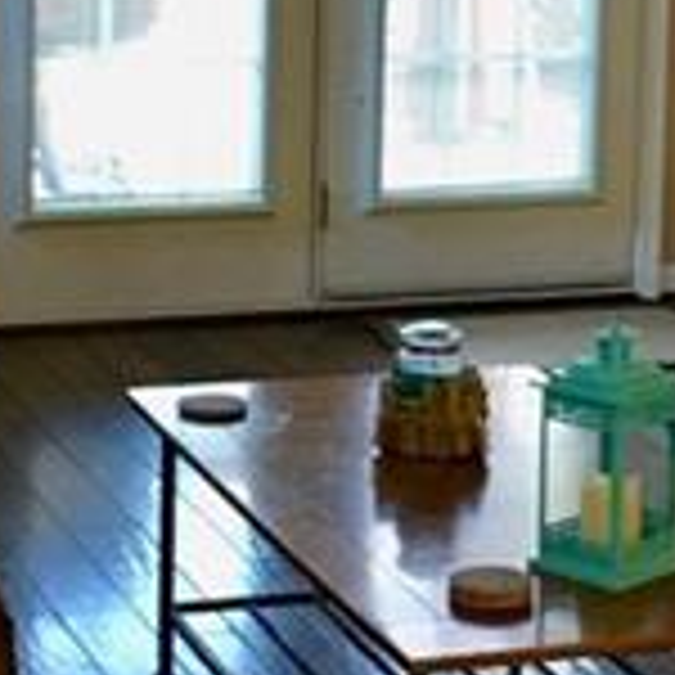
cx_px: 436
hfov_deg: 13.3
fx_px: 2890
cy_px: 0
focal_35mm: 131
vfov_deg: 13.1
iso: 100
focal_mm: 4.15
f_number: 2.2
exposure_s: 1/30
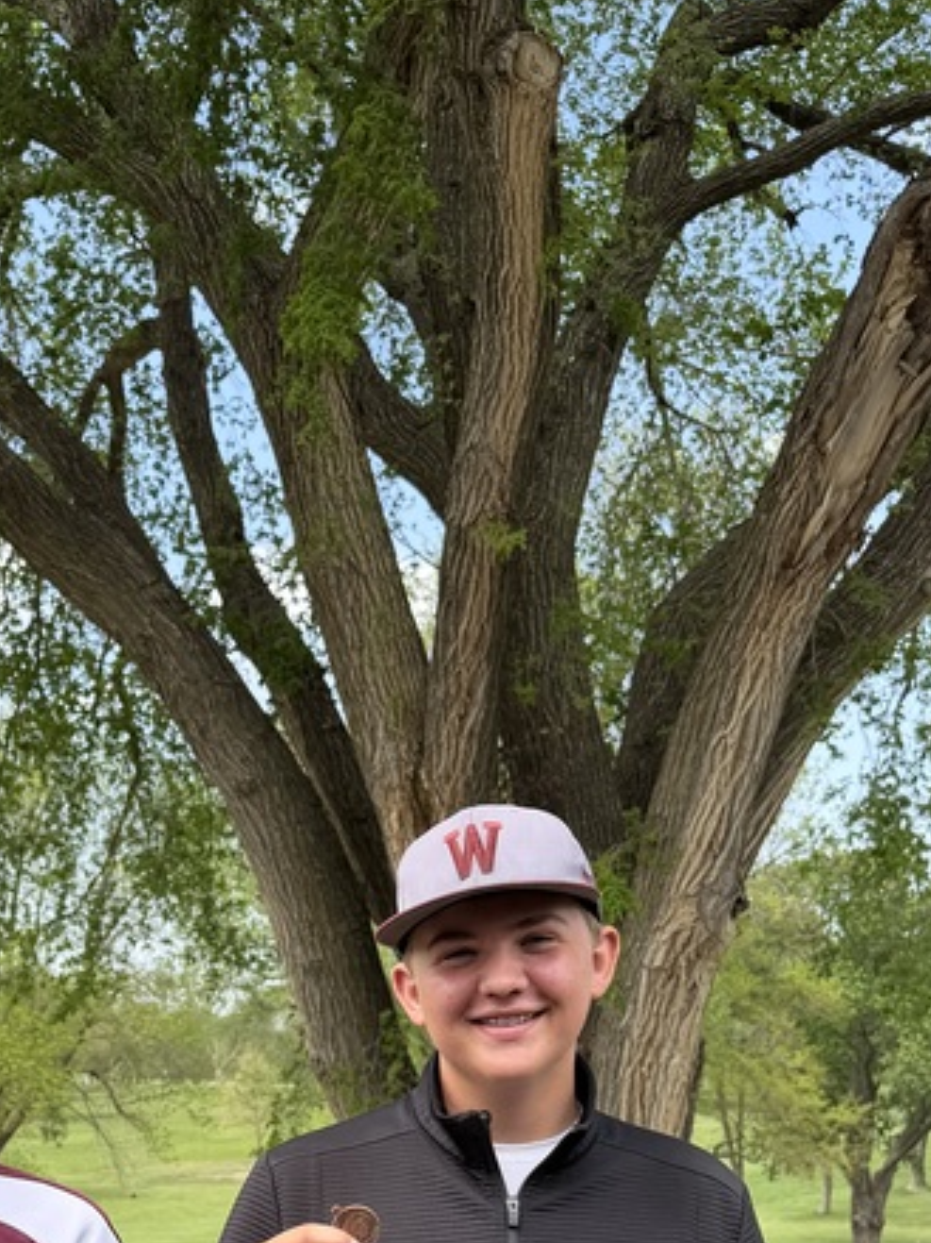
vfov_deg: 31.7
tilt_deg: -5.6
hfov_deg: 25.7
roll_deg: +0.8
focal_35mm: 56
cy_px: 1251
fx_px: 2009
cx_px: 218
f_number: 1.78
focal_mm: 6.76
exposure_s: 1/1060
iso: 80
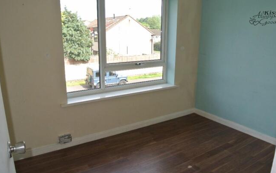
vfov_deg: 44.5
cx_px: 138
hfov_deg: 66.5
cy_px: 93
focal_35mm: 28
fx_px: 211
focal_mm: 10
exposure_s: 1/60
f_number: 9
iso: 200
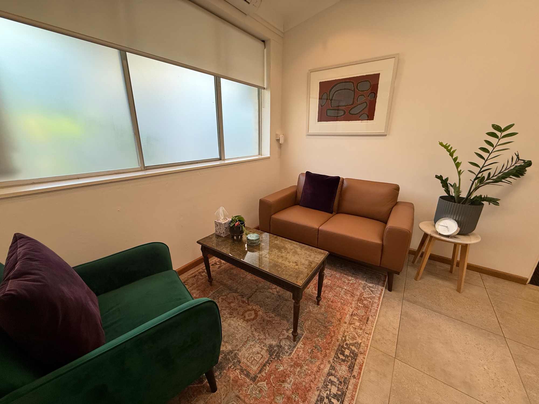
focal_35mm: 14
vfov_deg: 85.7
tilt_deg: -17.9
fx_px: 218
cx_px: 270
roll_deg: -0.5
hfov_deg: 102.1
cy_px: 202
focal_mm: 2.22
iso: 160
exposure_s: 1/100
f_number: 2.2
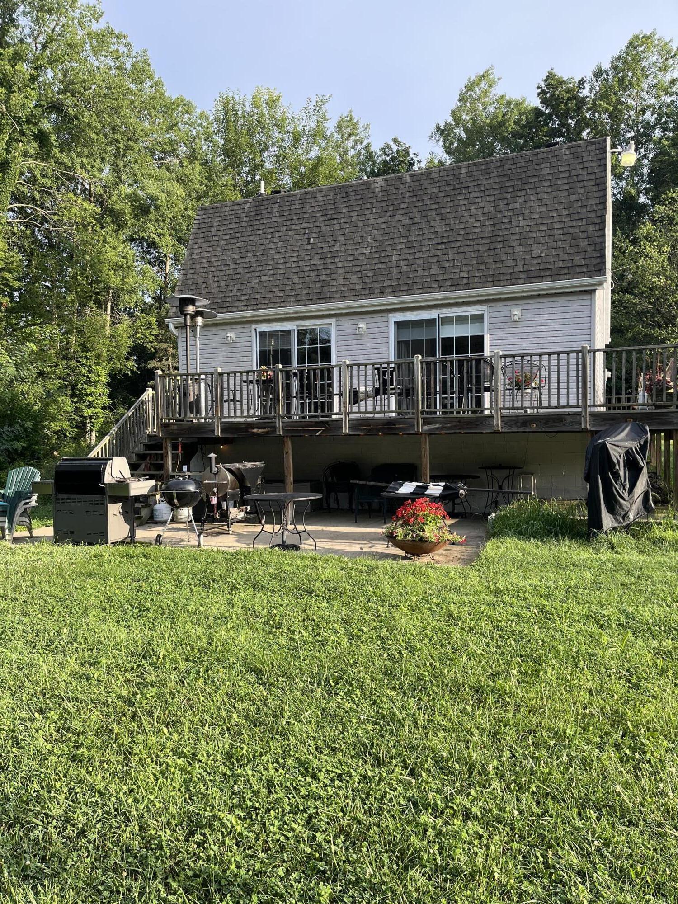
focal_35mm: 26
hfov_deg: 53.1
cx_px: 339
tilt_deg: -1.8
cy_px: 452
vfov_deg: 67.3
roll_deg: +1.9
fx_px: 679
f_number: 1.6
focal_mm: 5.1
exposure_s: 1/737
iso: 50
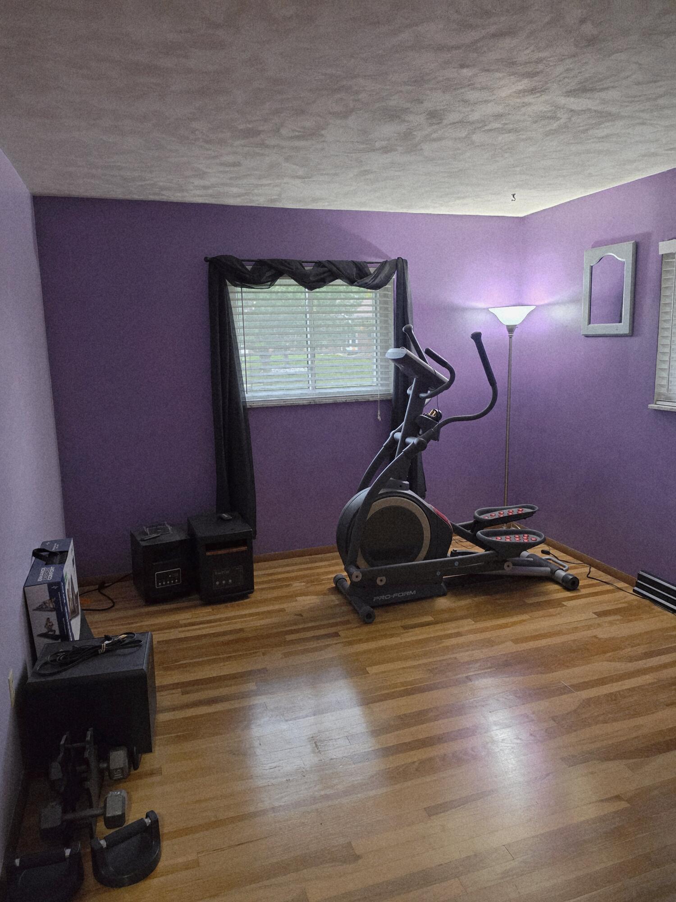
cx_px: 338
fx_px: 599
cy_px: 451
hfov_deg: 58.9
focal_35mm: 23
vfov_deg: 73.9
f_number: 1.4
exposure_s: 1/120
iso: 320
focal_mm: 6.5
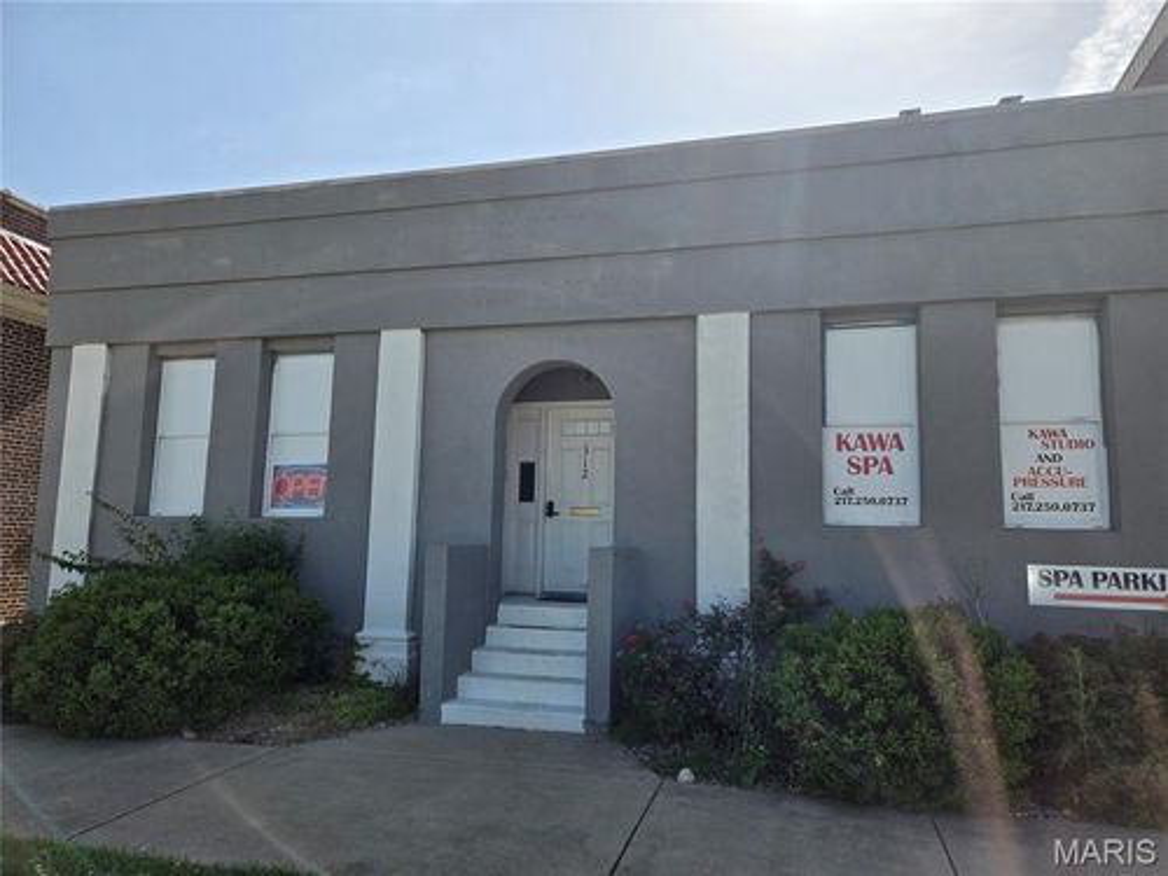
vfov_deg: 58.9
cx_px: 584
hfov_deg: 73.9
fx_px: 776
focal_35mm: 23
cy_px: 438
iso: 25
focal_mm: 5.4
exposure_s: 1/2169
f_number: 1.8
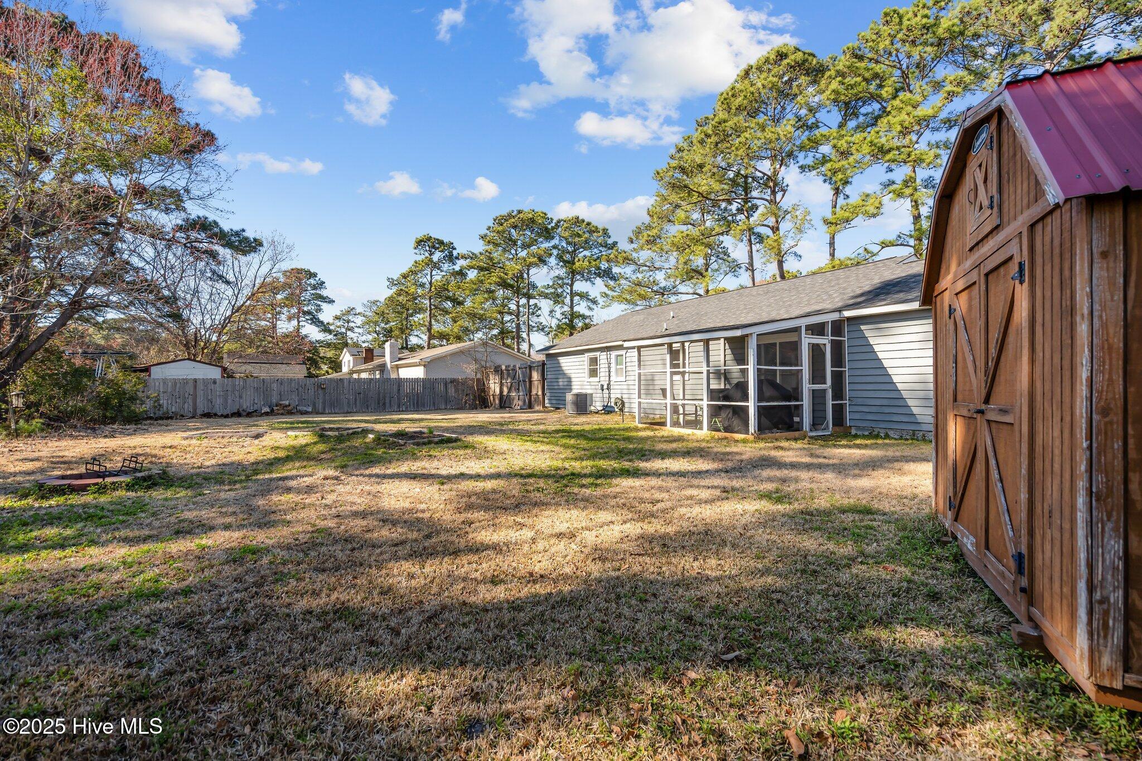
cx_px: 571
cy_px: 380
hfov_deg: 96.7
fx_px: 507
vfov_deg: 73.7
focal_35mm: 16
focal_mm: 16
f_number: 4
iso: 250
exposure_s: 1/1000
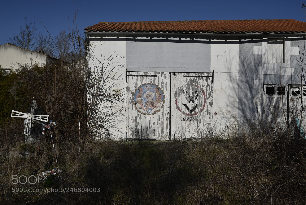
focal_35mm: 35
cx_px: 153
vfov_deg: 37.9
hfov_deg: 54.4
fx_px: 298
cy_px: 102
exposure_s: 1/3200
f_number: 5.6
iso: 100
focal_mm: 35
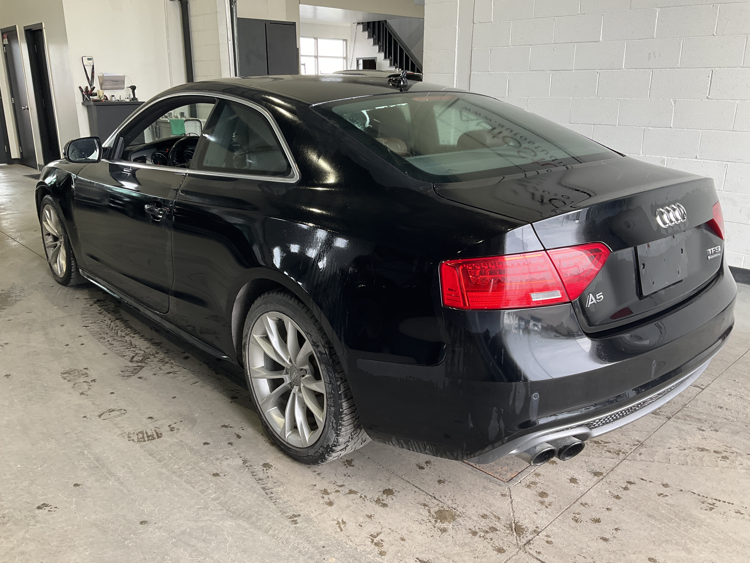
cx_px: 375
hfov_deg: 61.7
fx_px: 628
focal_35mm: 29
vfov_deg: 48.2
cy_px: 282
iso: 40
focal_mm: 3
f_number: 1.8
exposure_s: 1/122
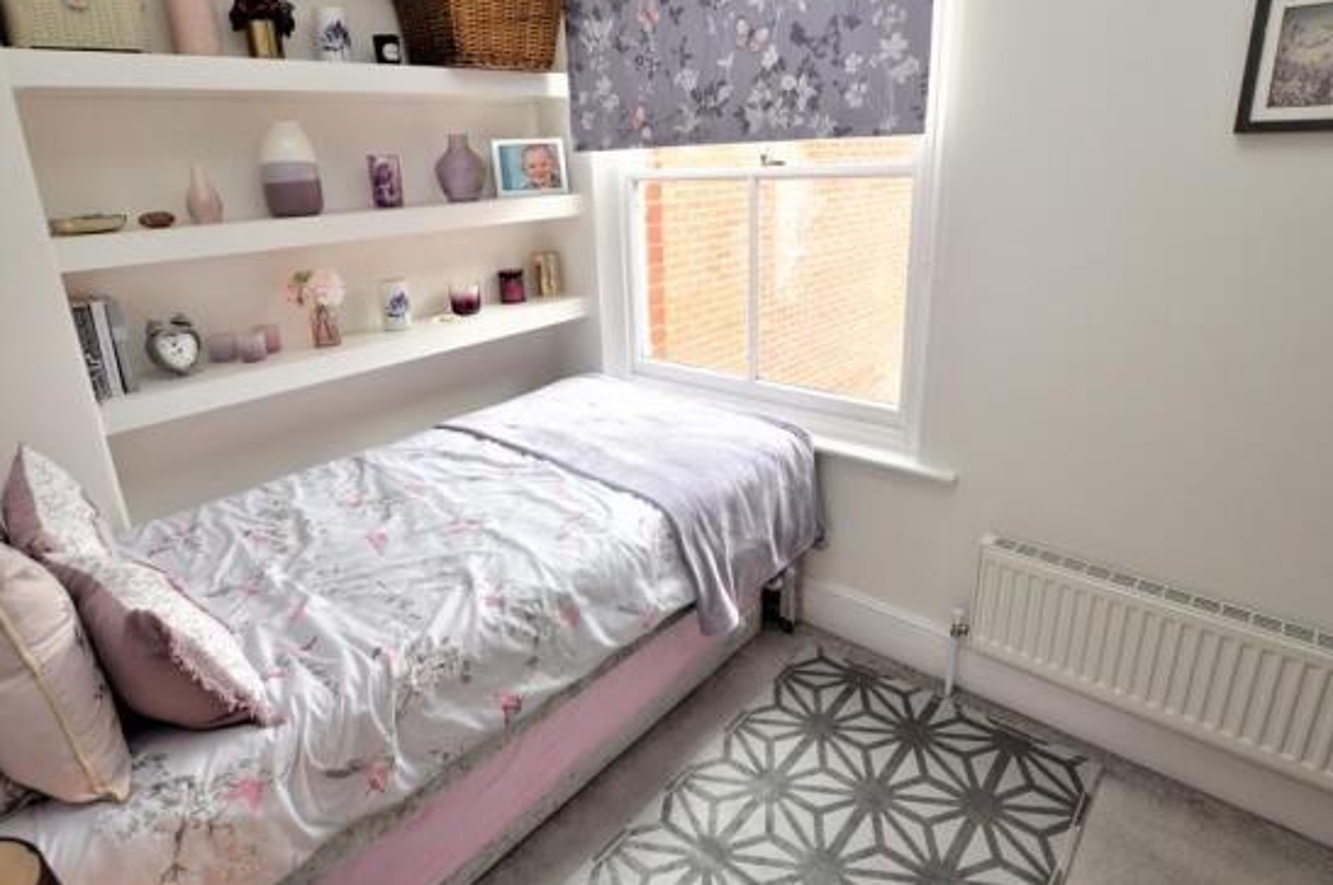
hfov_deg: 90.0
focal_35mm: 18
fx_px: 666
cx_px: 638
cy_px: 388
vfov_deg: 67.0
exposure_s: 1/100
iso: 400
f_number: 5
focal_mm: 10
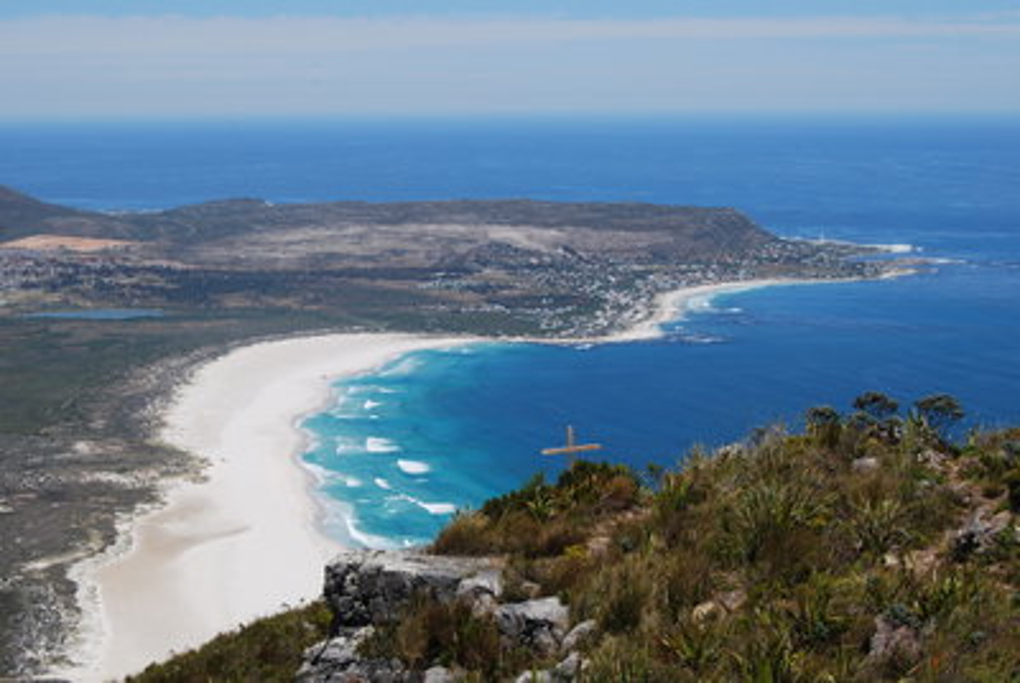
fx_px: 1915
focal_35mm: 68
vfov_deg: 20.2
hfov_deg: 29.8
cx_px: 510
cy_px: 342
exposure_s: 1/250
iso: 110
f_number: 10
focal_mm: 45
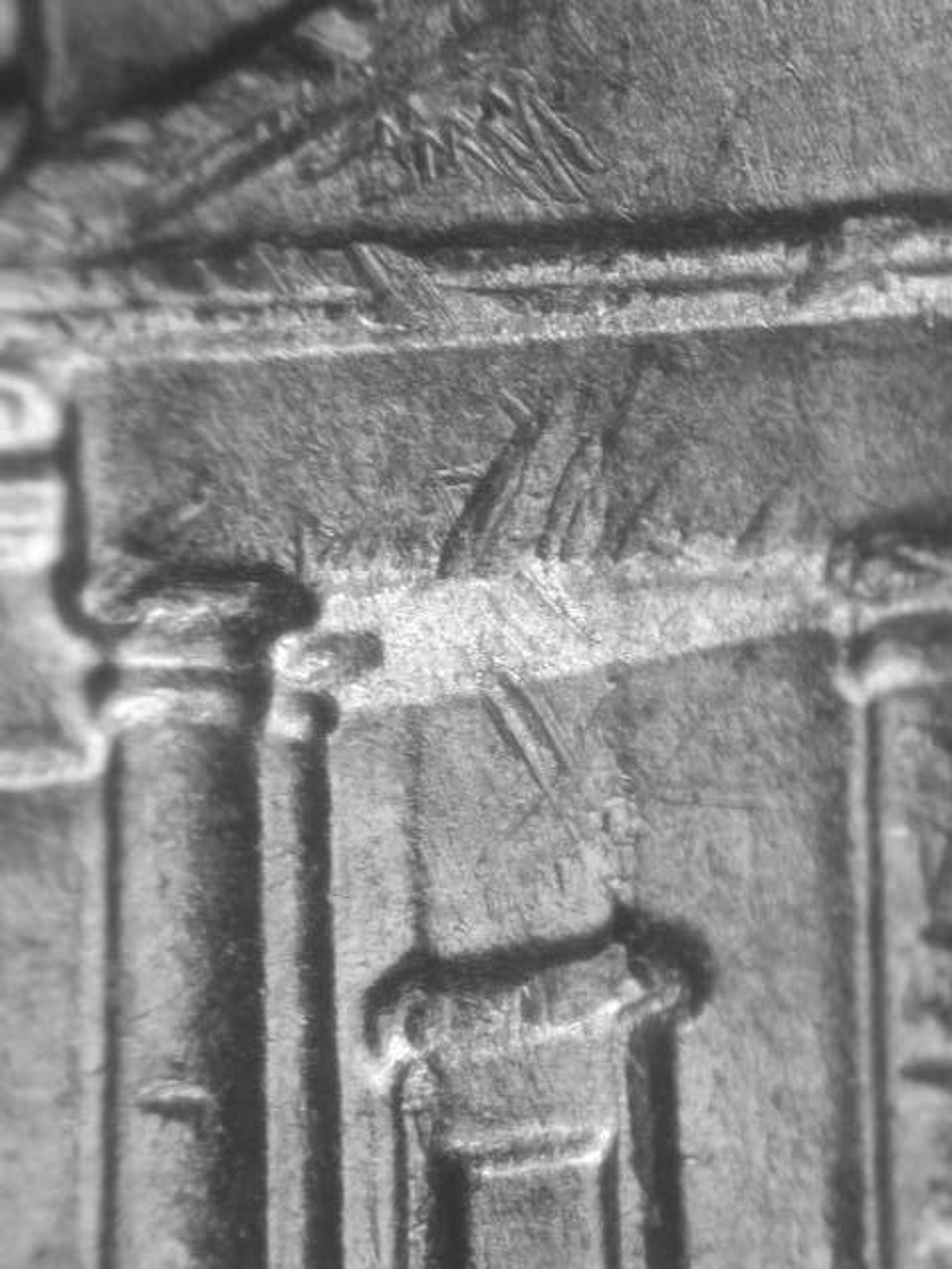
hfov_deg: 9.6
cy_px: 634
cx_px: 476
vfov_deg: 12.8
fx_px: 5647
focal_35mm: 154
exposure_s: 1/10.5
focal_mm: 32
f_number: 5.1
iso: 100
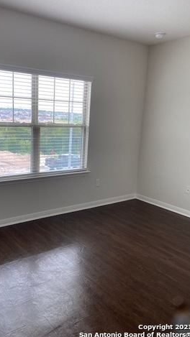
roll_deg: -2.8
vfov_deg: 66.1
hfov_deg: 39.8
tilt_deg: -8.8
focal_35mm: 29
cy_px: 167
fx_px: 260
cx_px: 65
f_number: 1.8
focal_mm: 4.25
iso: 64
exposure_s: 1/122
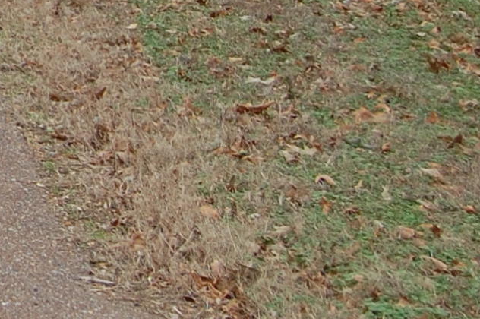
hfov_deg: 9.9
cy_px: -297
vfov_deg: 7.2
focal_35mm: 185
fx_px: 2464
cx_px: -629
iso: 200
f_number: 6.3
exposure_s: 1/160
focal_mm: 26
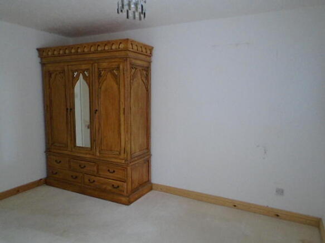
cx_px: 162
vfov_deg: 53.0
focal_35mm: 26
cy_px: 122
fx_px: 244
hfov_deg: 67.3
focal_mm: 4.6
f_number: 3.2
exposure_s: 1/100
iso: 400
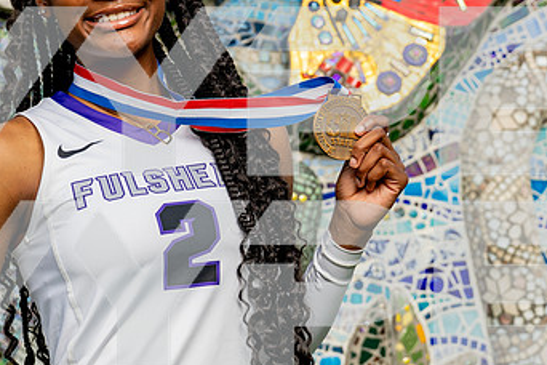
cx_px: 216
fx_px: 1413
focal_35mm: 93
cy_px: 92
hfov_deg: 21.9
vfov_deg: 14.6
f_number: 4
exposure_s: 1/1250
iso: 250
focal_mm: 50
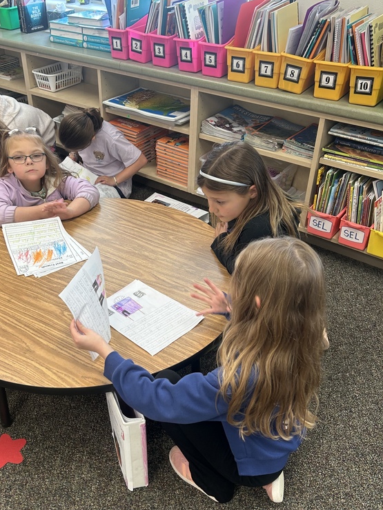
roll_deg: +3.9
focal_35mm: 36
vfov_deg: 51.2
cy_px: 294
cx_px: 121
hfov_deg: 39.1
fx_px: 531
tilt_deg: -36.7
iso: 64
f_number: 1.5
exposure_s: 1/60
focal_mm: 5.7
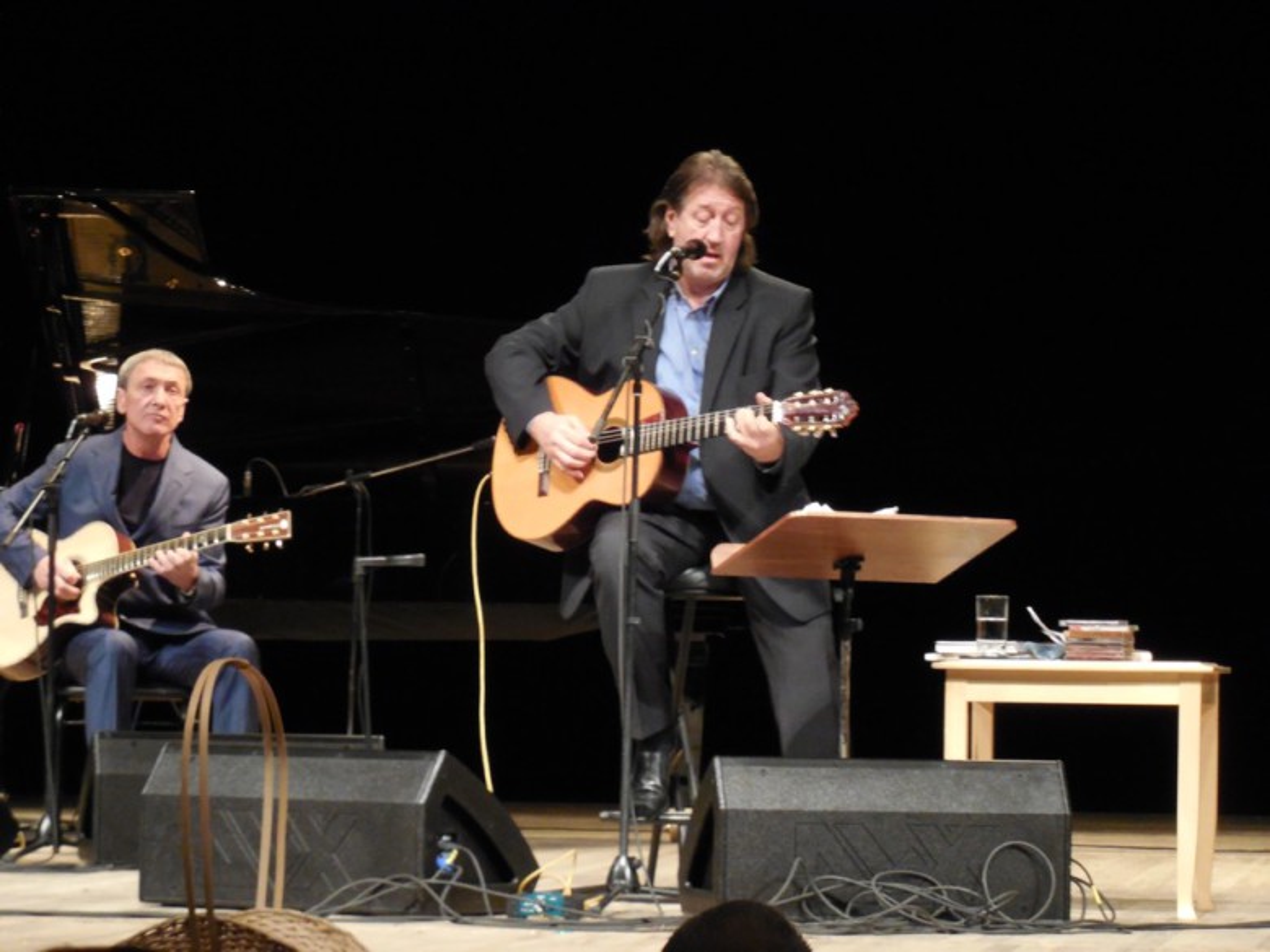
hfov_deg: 13.1
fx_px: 5540
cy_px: 476
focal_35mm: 151
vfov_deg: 9.8
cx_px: 635
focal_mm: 27.2
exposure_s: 1/20
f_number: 4.9
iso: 800
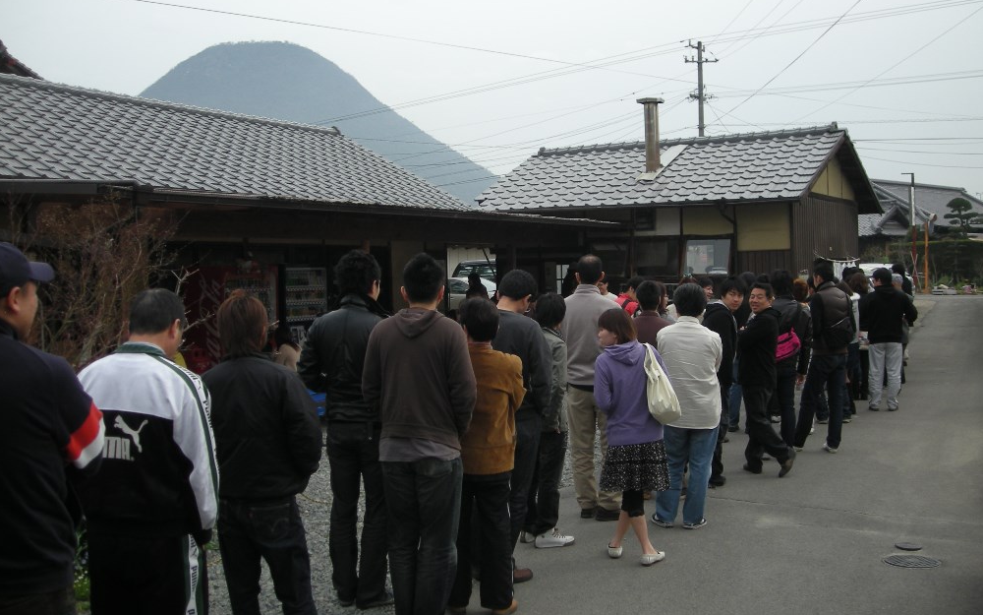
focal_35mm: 38
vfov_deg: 33.5
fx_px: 1018
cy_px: 255
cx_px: 498
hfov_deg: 51.5
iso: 50
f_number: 5.7
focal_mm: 5.7
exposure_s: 1/136
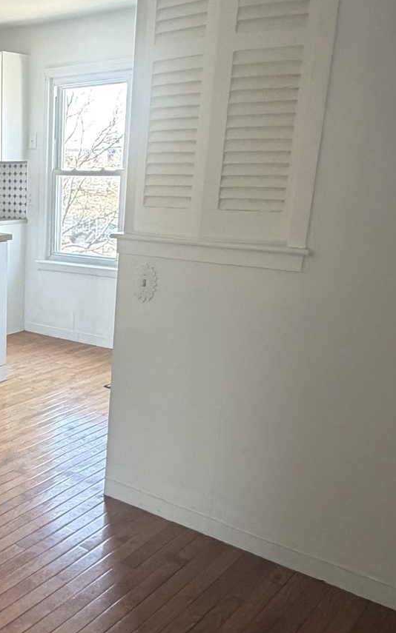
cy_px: 363
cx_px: -28
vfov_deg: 49.1
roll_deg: -0.2
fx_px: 691
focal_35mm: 40
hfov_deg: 29.2
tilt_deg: -15.1
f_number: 2.2
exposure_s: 1/104
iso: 320
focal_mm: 2.22
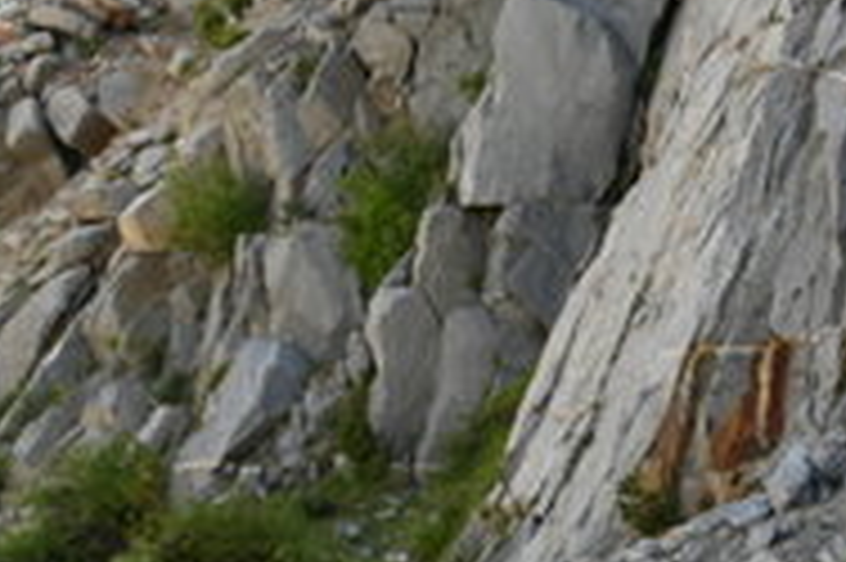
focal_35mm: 340
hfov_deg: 5.9
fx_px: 7983
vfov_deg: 4.0
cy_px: 800
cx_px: 1778
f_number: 5.6
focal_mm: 80
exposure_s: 1/250
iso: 200
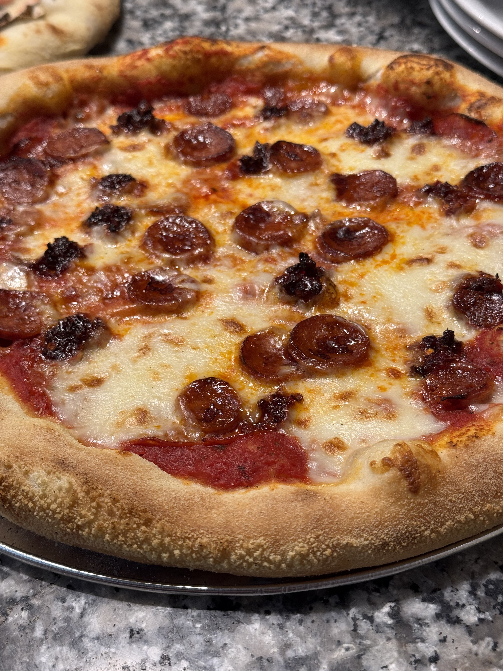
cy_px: 336
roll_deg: +2.1
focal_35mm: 48
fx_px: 930
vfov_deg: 39.7
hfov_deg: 30.3
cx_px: 252
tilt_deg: -41.6
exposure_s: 1/50
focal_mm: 6.76
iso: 100
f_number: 1.78
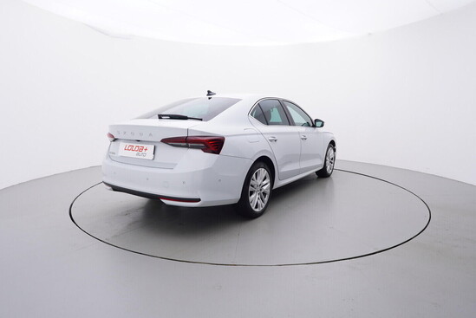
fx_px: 298
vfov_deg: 56.2
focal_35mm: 22
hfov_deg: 77.3
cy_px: 159
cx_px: 238
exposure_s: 1/80
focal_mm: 15
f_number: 5
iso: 200
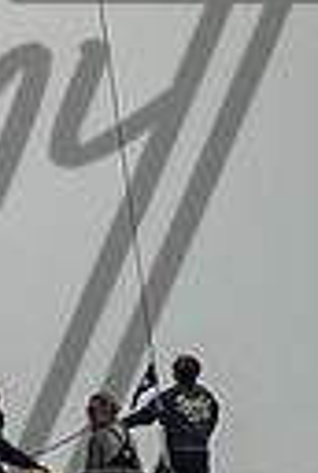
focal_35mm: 2487
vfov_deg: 0.8
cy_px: 280
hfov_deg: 0.6
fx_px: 32774
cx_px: -245
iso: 220
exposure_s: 1/4000
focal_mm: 400
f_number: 5.6
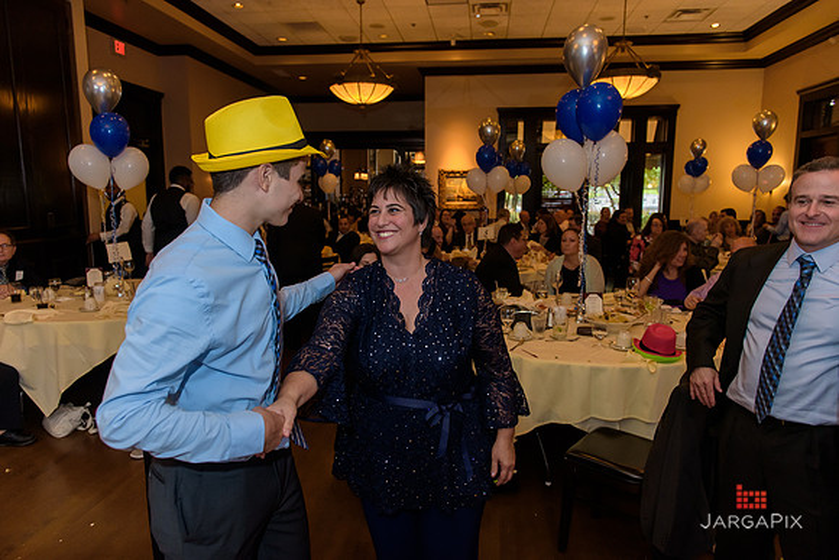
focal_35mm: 24
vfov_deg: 53.2
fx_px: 559
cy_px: 280
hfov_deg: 73.7
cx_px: 420
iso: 1600
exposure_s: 1/125
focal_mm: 24
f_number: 3.2
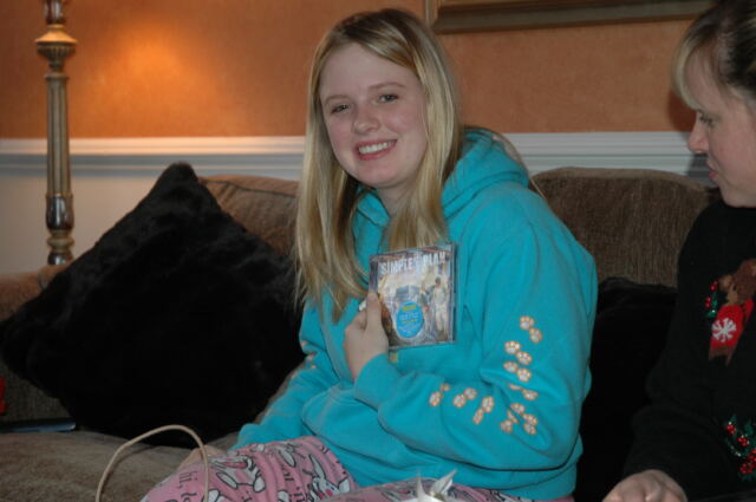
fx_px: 1573
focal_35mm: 75
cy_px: 251
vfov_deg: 18.1
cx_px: 378
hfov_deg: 27.0
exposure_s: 1/60
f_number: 4.5
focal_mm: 50
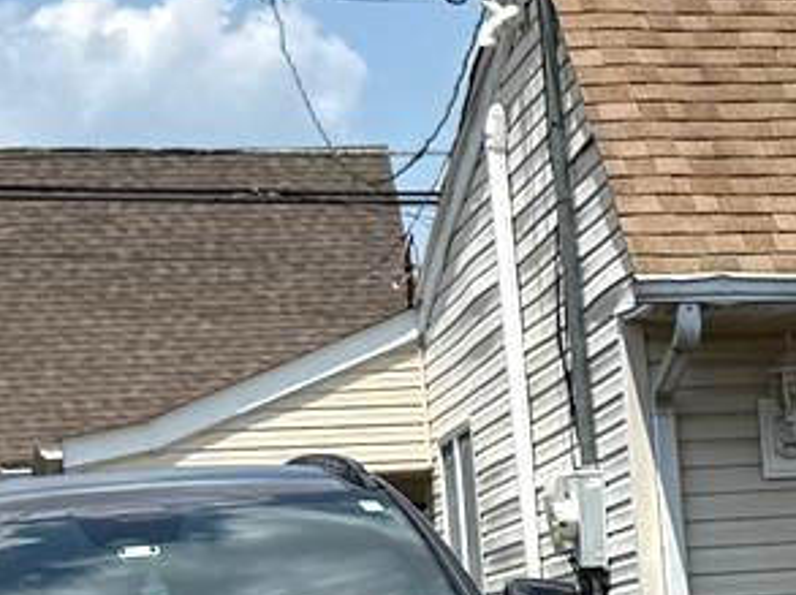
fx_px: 3858
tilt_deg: +0.6
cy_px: 677
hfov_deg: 10.7
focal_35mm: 168
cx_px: 1627
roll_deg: +4.0
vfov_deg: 8.7
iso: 80
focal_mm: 6.76
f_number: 1.78
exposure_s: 1/6173
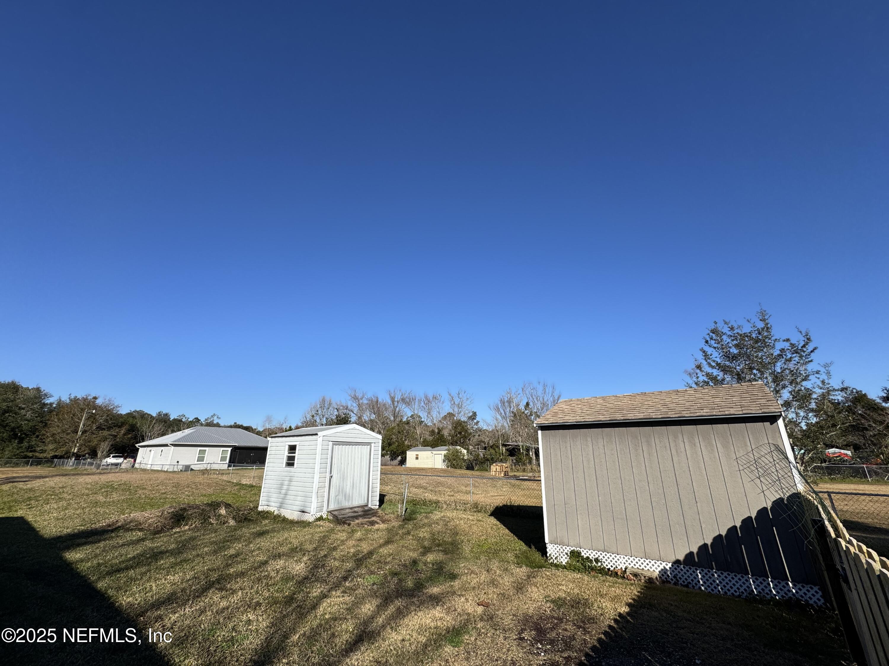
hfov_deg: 102.1
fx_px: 360
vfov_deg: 85.7
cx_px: 444
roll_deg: +0.3
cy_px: 333
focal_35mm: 14
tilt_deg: +18.7
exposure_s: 1/2874
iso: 50
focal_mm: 2.22
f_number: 2.2
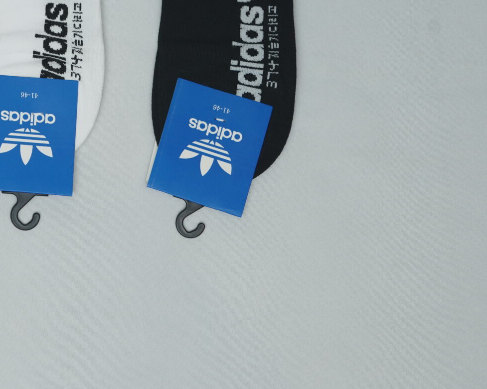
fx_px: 1772
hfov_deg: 14.9
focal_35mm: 123
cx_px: -149
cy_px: 24
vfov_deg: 12.4
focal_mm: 50
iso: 320
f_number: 6.3
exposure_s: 1/200
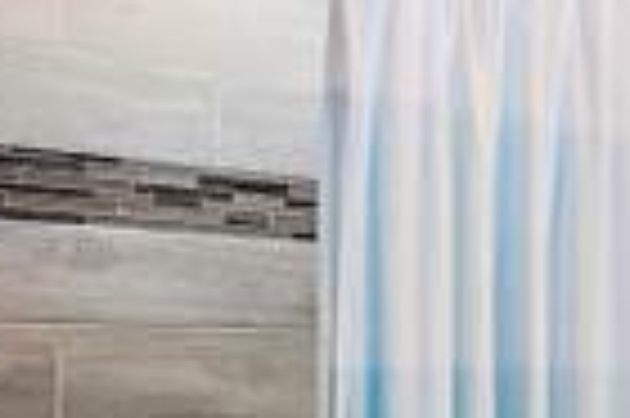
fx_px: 961
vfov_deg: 24.0
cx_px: 724
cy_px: 357
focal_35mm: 55
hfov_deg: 31.4
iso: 320
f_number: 10
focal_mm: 16
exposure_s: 1/2
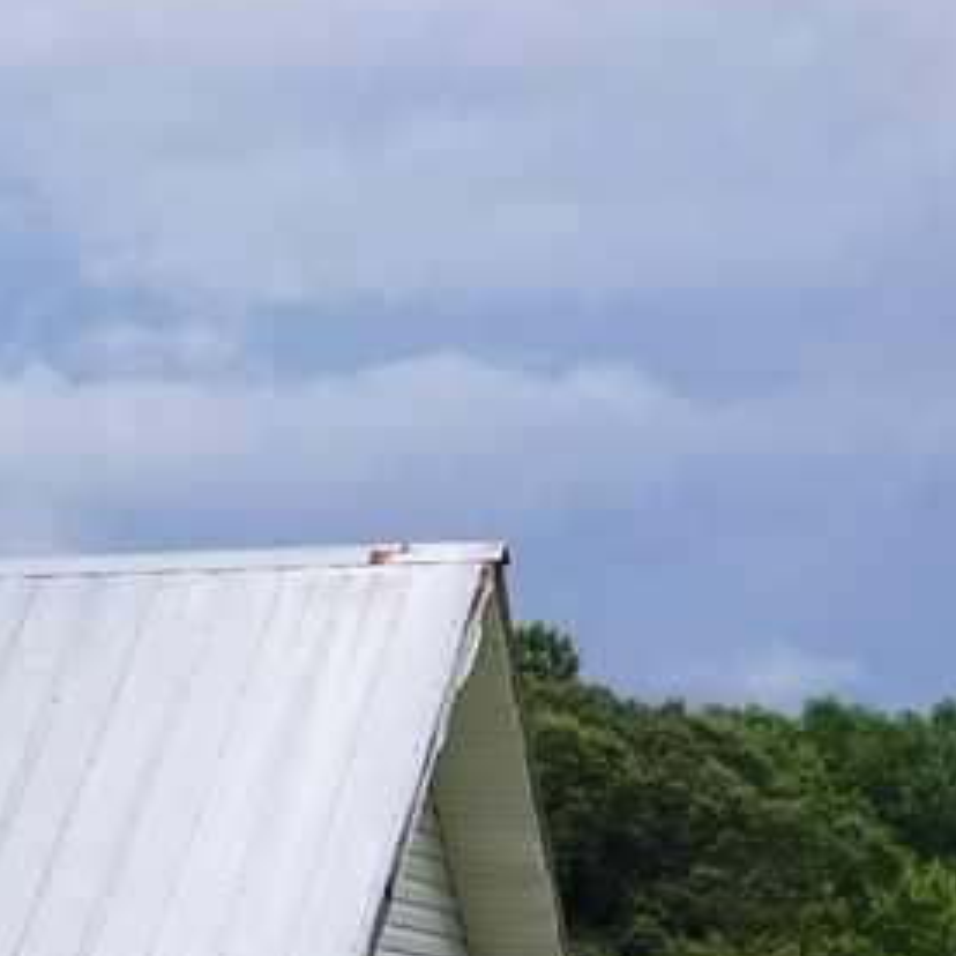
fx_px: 6655
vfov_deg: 8.2
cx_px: -1084
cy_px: 953
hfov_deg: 7.8
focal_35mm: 213
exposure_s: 1/676
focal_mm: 6
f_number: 2.4
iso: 25
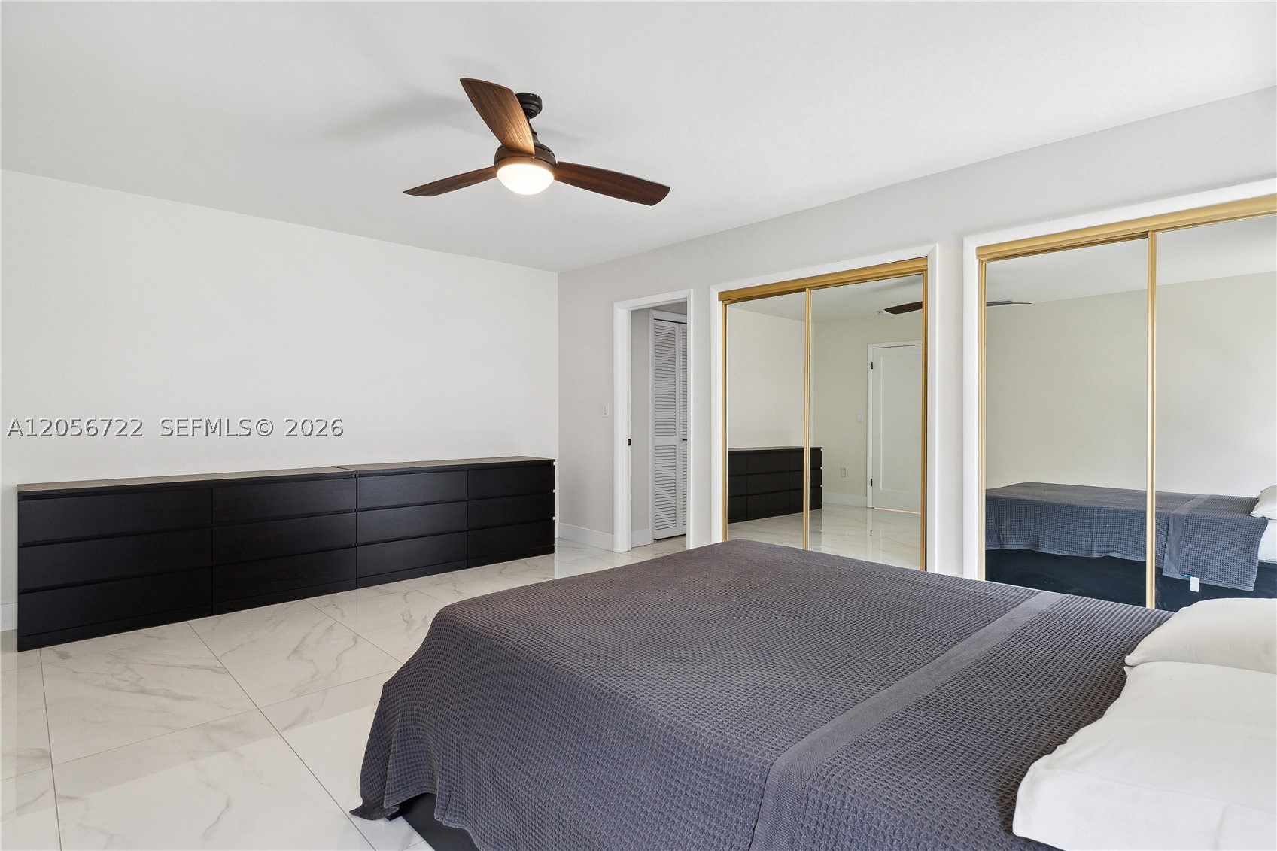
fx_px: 638
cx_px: 638
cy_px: 426
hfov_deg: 90.0
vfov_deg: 67.4
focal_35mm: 18
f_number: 8
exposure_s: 1/20
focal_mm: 12
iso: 400
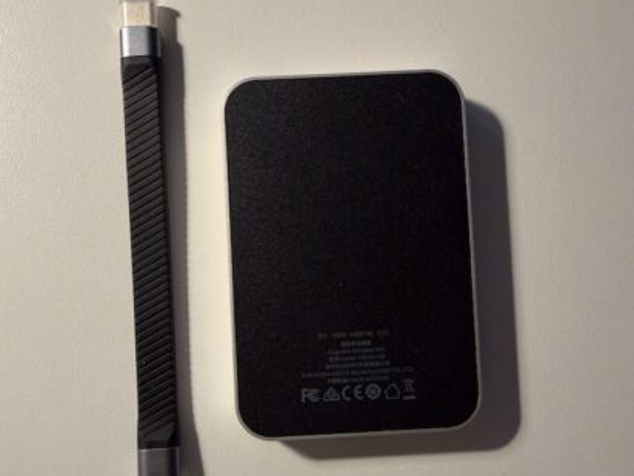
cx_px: 339
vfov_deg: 41.8
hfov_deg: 53.9
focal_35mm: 34
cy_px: 260
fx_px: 623
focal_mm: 2.22
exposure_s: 1/50
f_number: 2.2
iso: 200
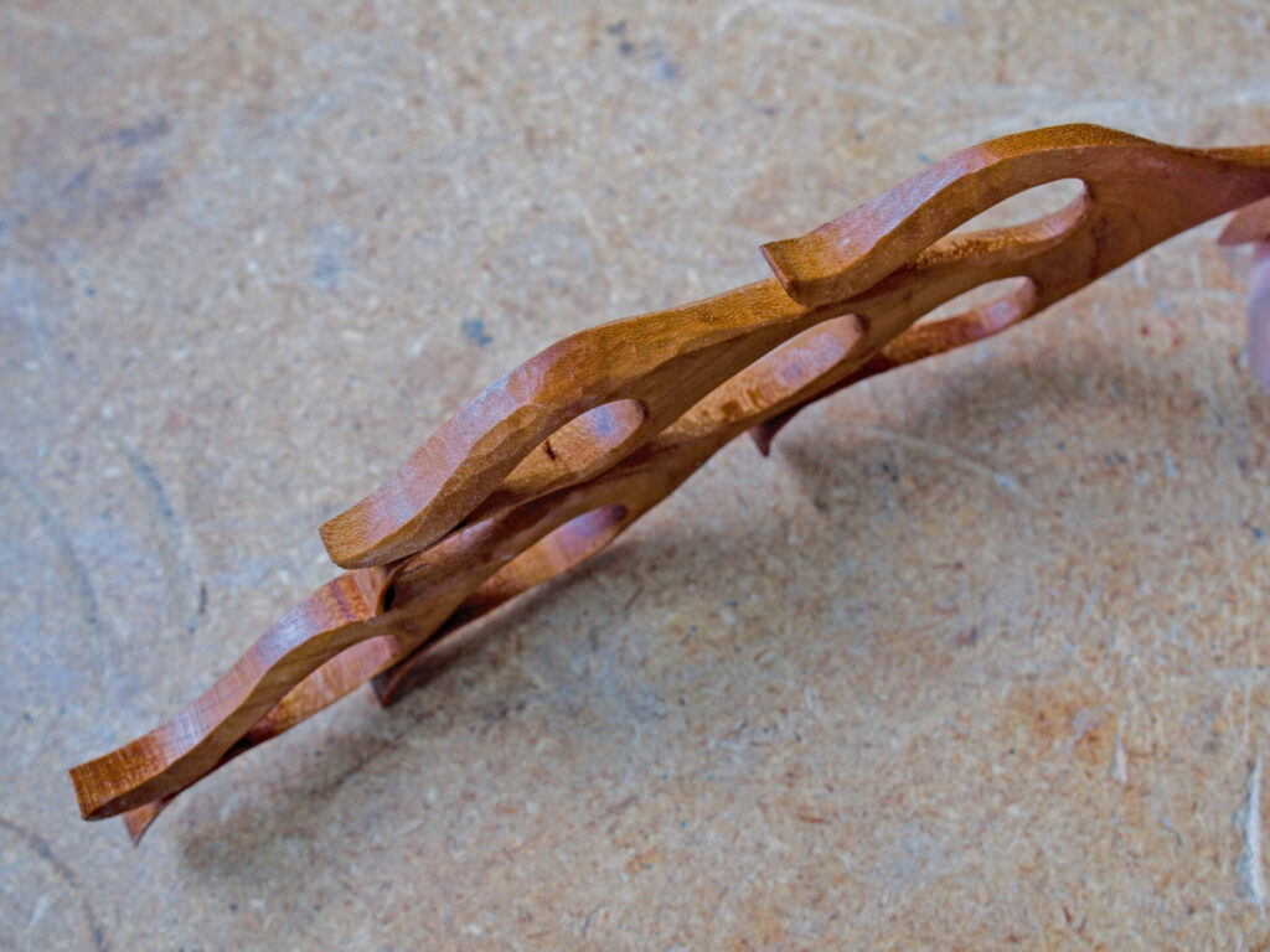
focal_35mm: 44
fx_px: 1614
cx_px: 635
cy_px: 476
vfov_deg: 32.9
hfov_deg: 42.9
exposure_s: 1/60
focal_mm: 22
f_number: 4
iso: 100
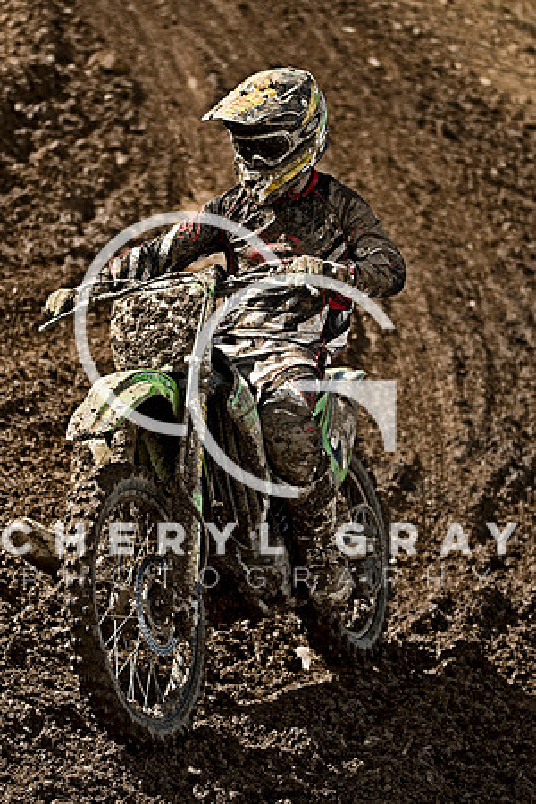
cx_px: 268
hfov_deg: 13.0
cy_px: 402
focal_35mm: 105
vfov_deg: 19.5
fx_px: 2345
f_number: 2.8
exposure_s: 1/4000
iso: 400
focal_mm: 70
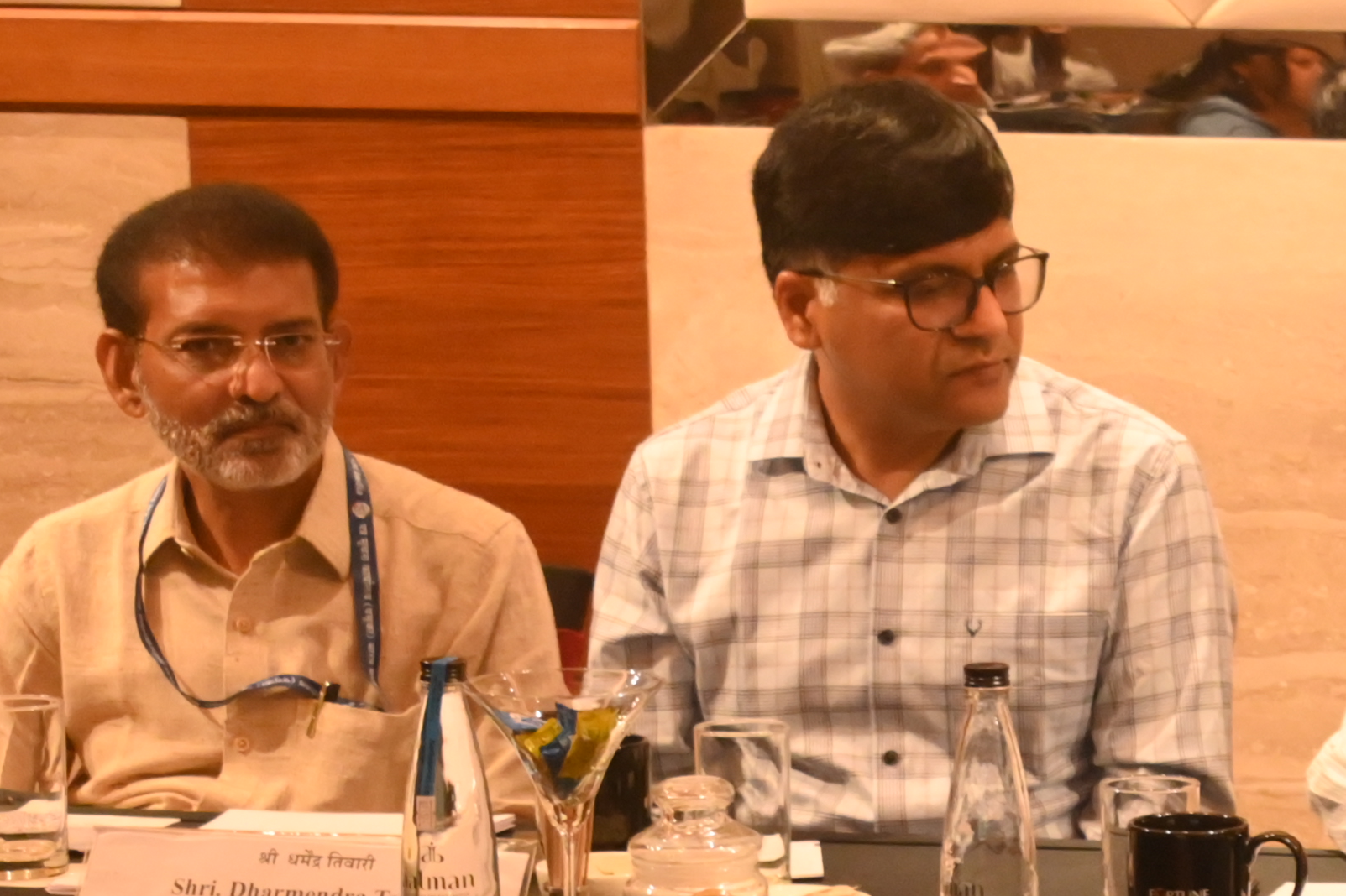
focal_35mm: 132
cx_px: 2280
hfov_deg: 14.1
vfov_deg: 10.3
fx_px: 4934
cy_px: 761
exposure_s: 1/100
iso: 5000
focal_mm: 35
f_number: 5.6
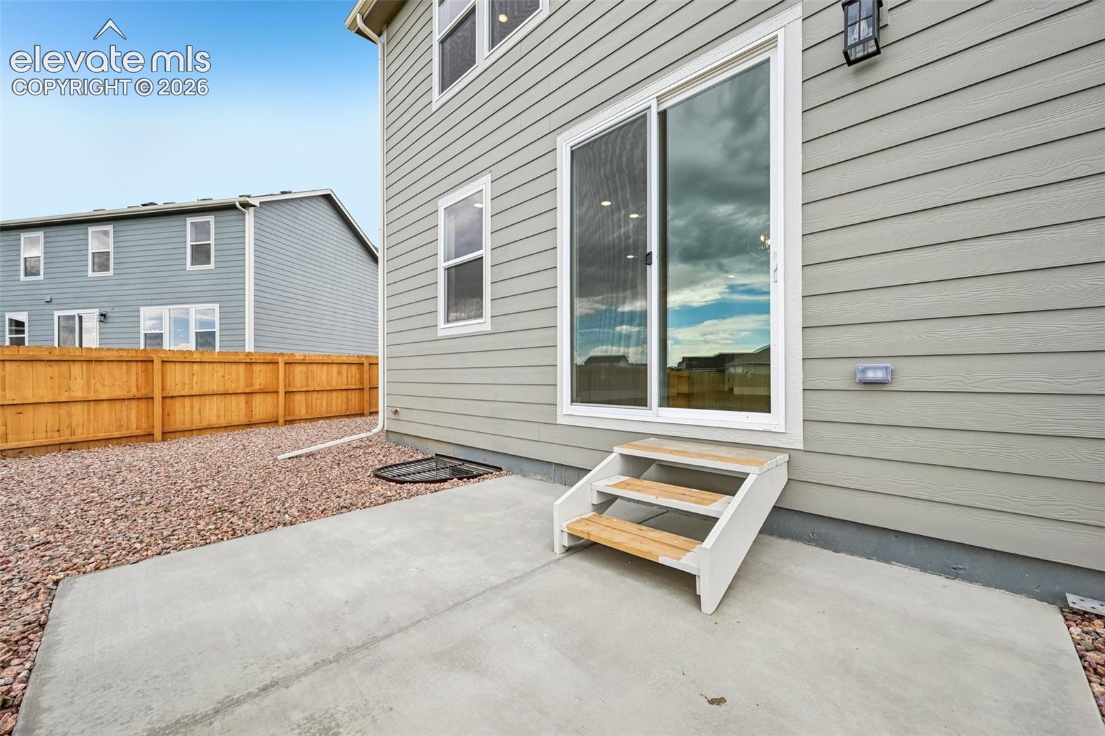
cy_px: 368
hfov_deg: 104.3
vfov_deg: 81.2
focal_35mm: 14
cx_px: 552
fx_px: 430
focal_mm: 14
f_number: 9
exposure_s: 1/40
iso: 64
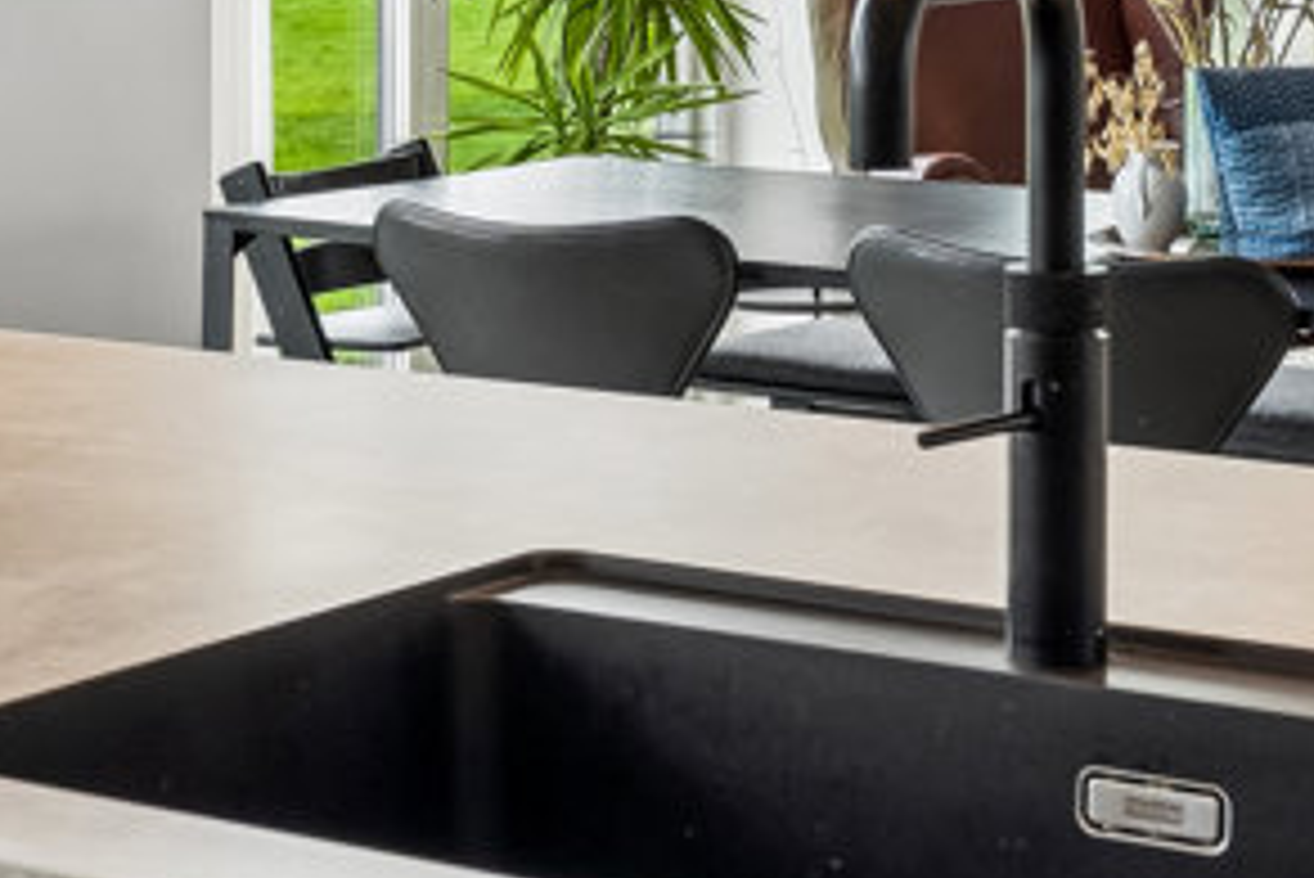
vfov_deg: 12.9
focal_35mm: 104
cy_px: -160
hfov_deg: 19.3
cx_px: 166
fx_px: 3798
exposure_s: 1/80
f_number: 8
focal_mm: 25.5
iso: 200
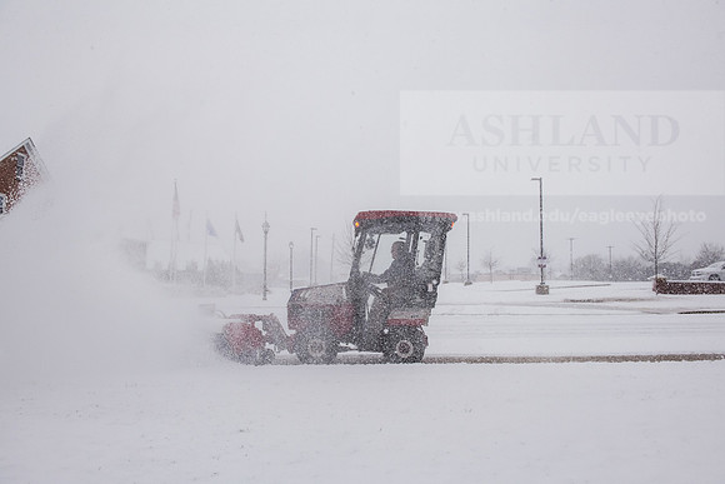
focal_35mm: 29
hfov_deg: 63.6
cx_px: 362
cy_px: 242
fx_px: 584
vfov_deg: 45.0
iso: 1000
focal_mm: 29
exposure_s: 1/800
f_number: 7.1
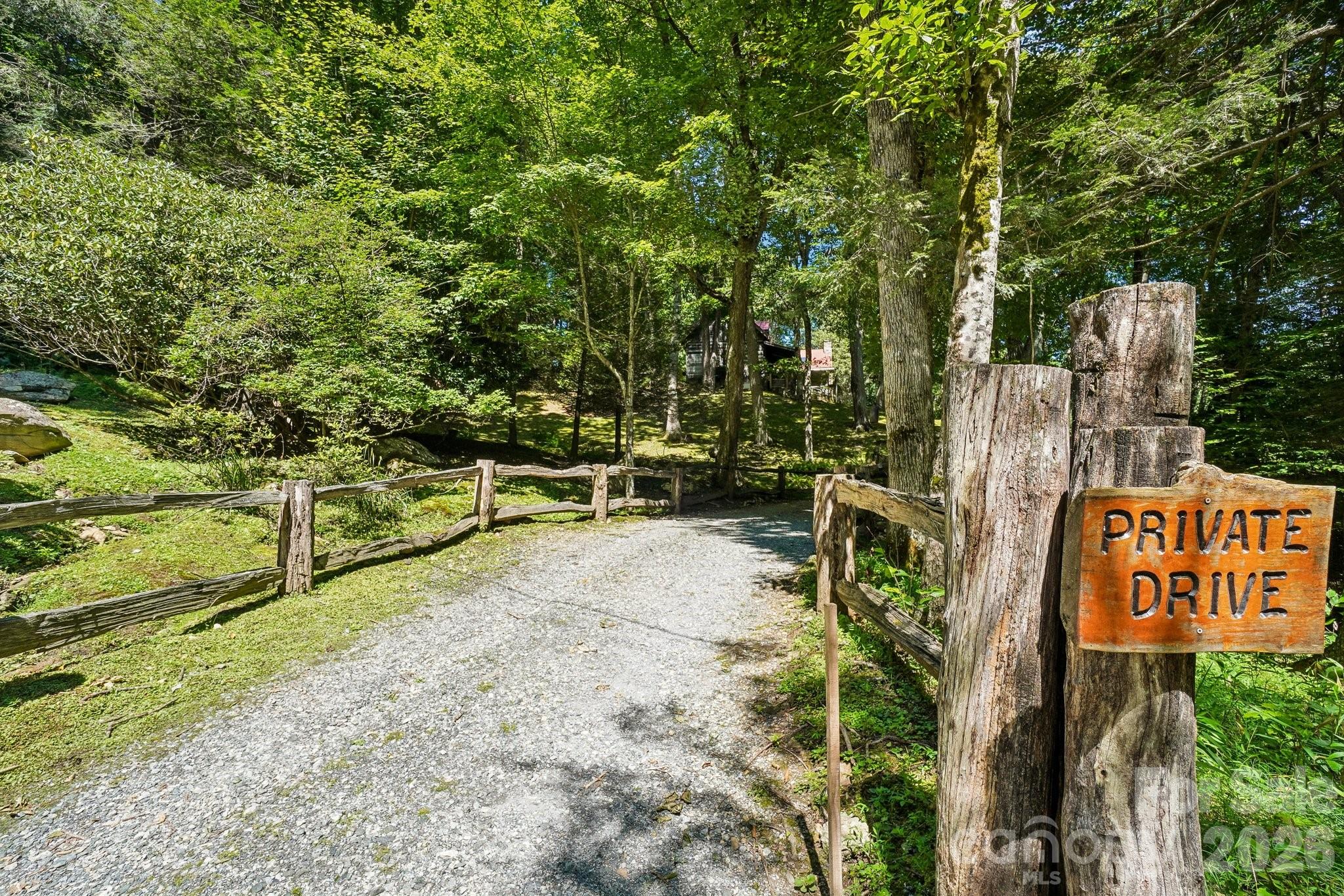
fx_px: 560
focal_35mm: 15
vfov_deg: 77.3
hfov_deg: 100.4
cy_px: 448
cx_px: 672
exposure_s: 1/60
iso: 100
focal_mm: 10
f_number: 8
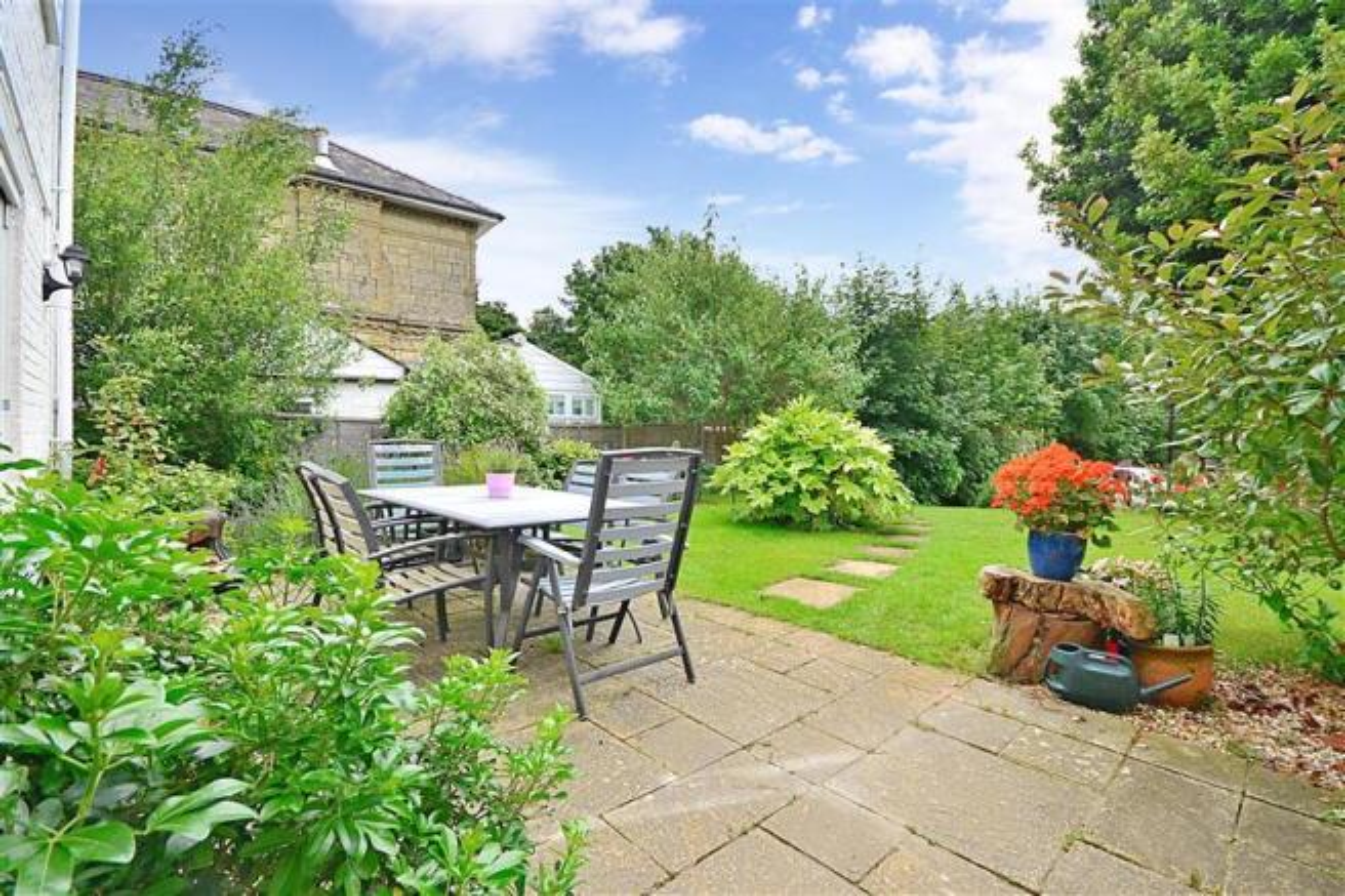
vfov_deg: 77.3
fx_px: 560
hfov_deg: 100.4
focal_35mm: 15
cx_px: 672
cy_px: 448
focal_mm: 10
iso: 200
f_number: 7.1
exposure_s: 1/200
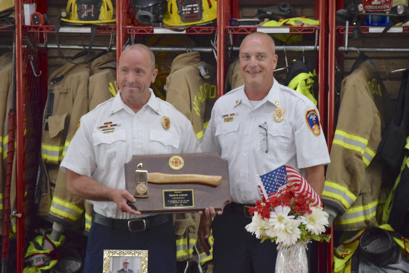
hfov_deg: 12.5
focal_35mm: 165
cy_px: 136
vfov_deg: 8.3
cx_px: 204
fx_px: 1874
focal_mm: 110
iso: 2500
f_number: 4.5
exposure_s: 1/125
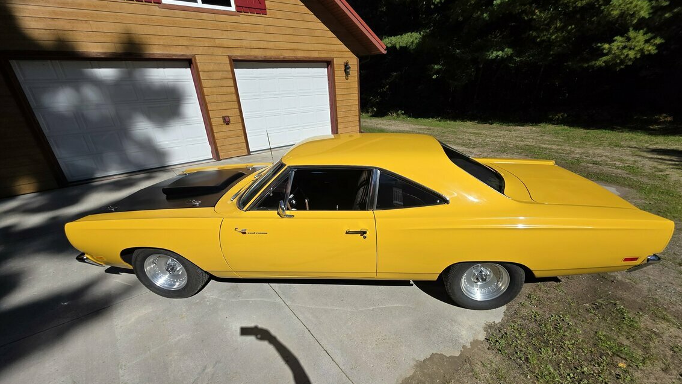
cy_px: 219
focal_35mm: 15
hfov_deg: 102.9
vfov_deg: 70.1
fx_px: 271
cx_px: 361
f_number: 1.9
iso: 40
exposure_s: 1/3667
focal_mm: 2.2
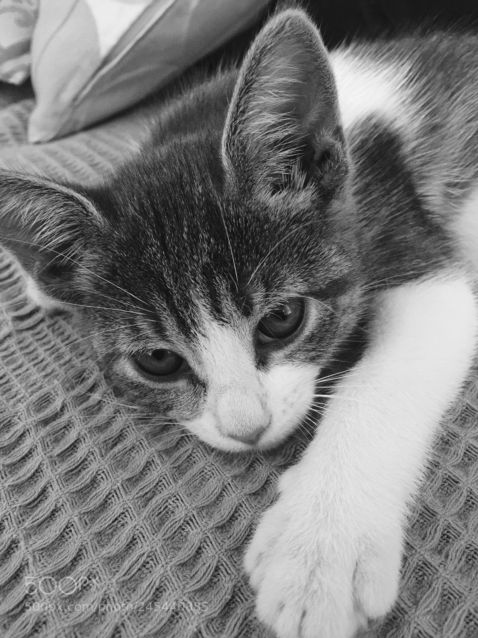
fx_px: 534
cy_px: 319
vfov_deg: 61.7
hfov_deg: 48.2
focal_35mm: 29
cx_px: 239
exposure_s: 1/8
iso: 160
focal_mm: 4.15
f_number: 2.2
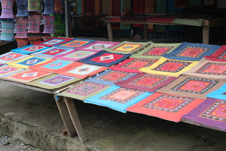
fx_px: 333
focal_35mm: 53
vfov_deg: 25.5
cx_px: 113
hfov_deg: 37.5
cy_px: 76
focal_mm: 35
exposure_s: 1/550
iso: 320
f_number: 3.6
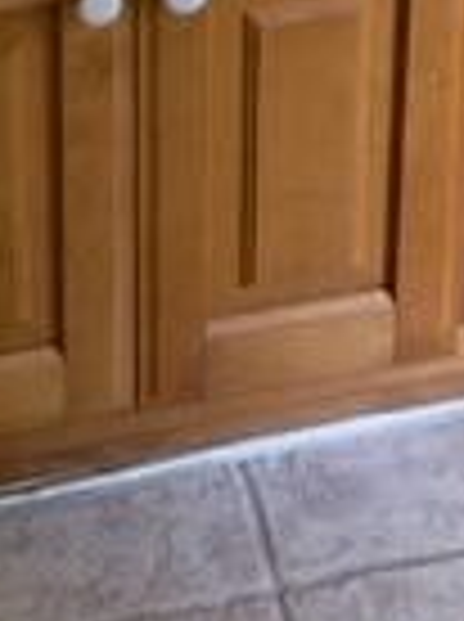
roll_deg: -0.7
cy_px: -688
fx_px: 2169
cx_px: 212
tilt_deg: -19.5
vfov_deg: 13.5
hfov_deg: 12.2
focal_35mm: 121
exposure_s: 1/120
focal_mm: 5.7
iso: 64
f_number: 1.5
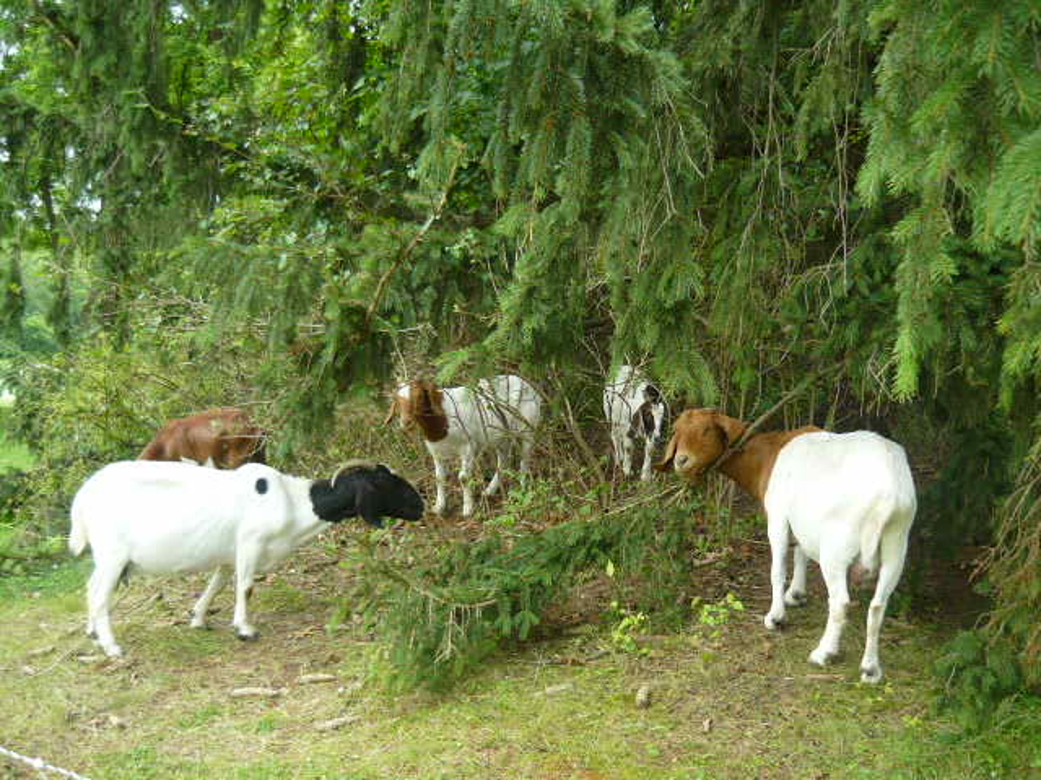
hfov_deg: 55.4
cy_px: 390
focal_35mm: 33
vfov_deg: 42.9
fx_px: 992
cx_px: 520
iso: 100
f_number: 2.8
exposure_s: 1/125
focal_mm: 5.5
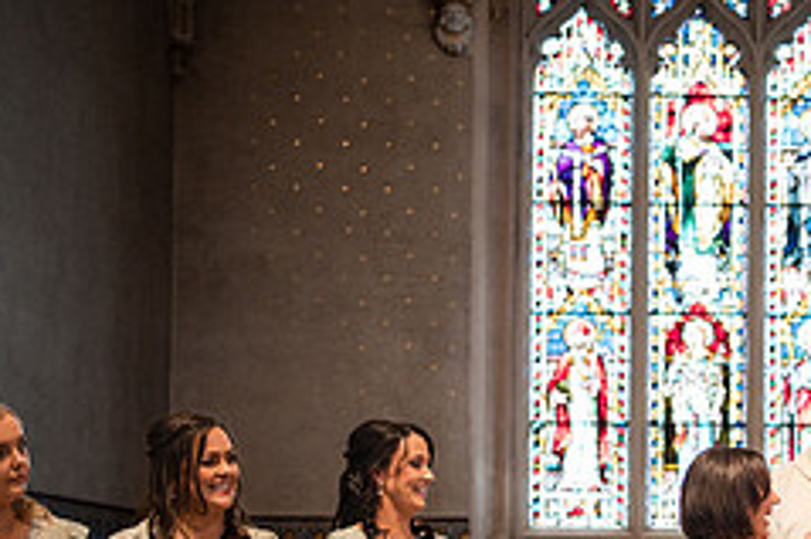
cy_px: 571
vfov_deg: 15.7
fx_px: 1913
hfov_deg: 22.9
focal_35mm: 85
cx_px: 828
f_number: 2.2
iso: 1250
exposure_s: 1/250
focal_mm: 35
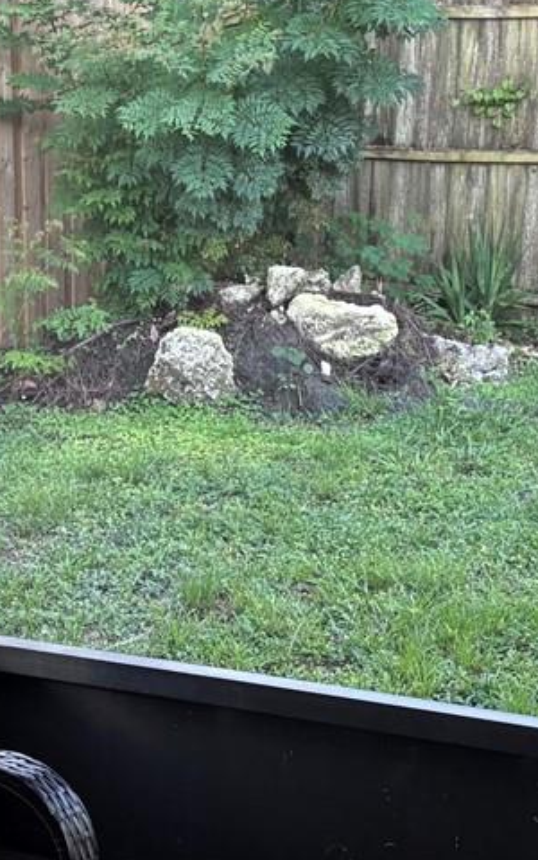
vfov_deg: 22.5
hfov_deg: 14.2
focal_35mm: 92
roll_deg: -0.7
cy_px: 478
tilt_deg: -12.1
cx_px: 206
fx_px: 2155
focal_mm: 5.96
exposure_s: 1/121
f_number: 1.6
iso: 80
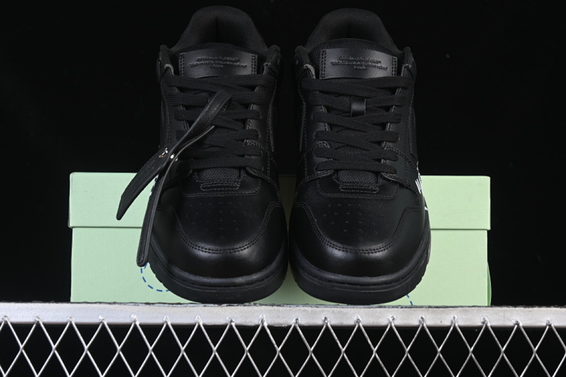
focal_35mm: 75
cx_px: 283
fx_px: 1179
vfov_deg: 18.2
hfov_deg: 27.0
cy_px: 188
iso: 160
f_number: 6.3
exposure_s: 1/60
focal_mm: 50
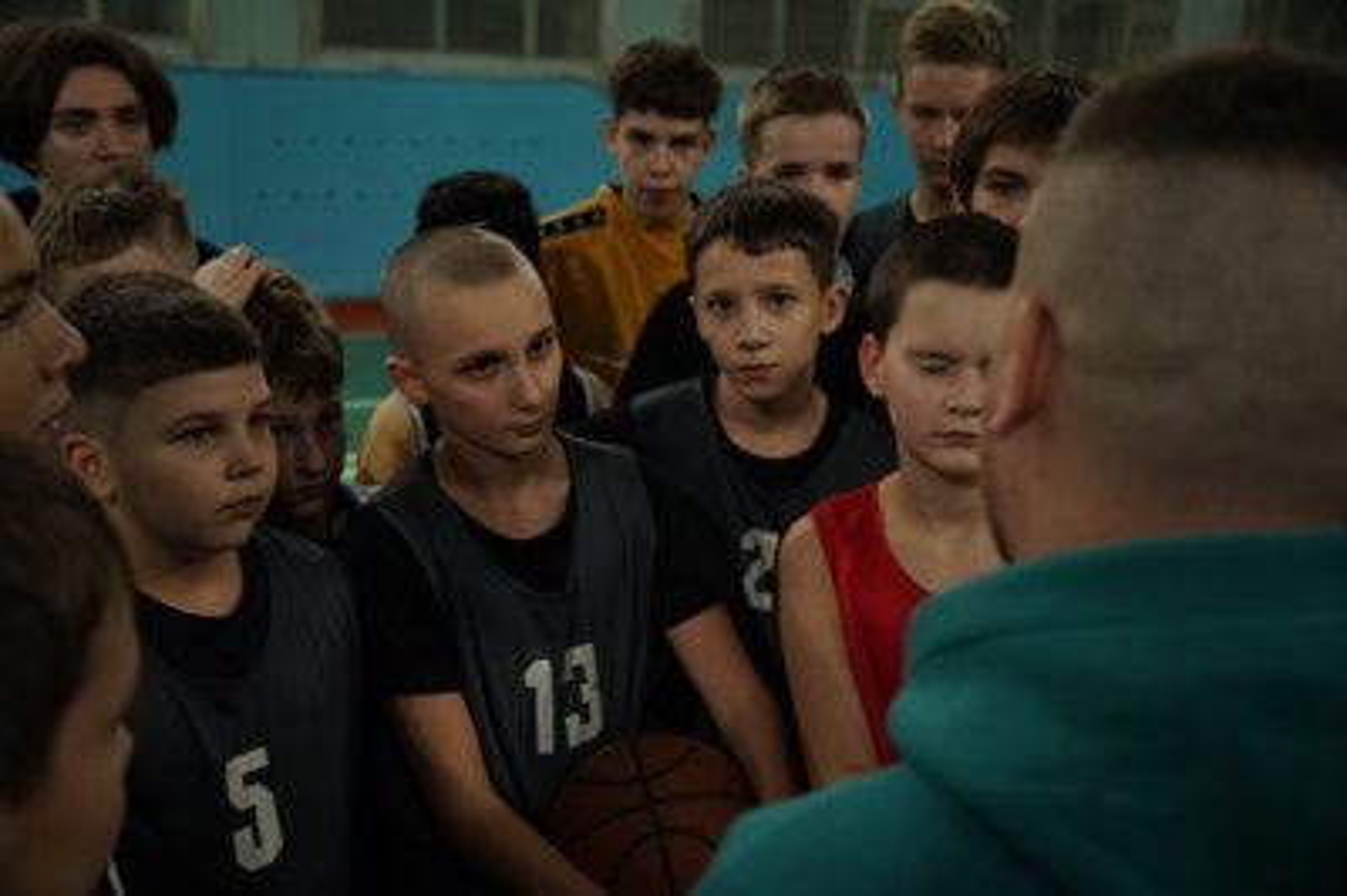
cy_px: 448
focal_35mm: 42
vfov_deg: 31.8
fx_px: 1570
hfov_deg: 46.4
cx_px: 674
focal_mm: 28
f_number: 2.8
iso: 1000
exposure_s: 1/50
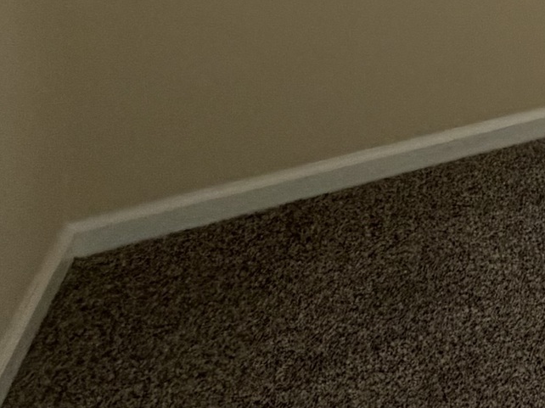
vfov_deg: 17.5
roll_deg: +1.3
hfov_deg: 17.0
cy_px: -341
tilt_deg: -2.4
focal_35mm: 67
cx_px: 1188
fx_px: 1054
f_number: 2.2
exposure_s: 1/60
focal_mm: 2.22
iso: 200
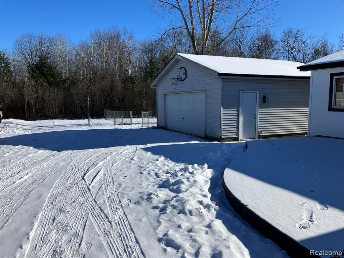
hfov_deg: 63.4
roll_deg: +1.3
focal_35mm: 28
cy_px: 129
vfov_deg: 49.7
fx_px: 278
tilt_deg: -5.3
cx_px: 172
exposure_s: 1/3745
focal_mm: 3.99
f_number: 1.8
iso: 32
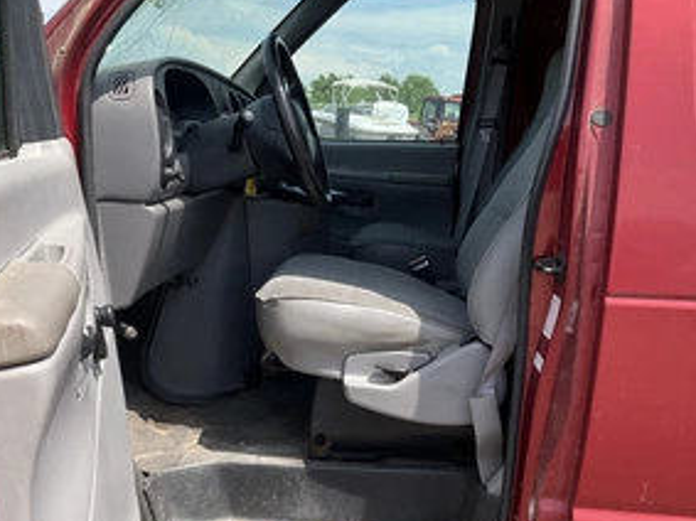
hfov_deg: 45.8
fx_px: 824
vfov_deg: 34.9
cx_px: 322
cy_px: 337
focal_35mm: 41
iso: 25
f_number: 1.8
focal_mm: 3
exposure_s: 1/613
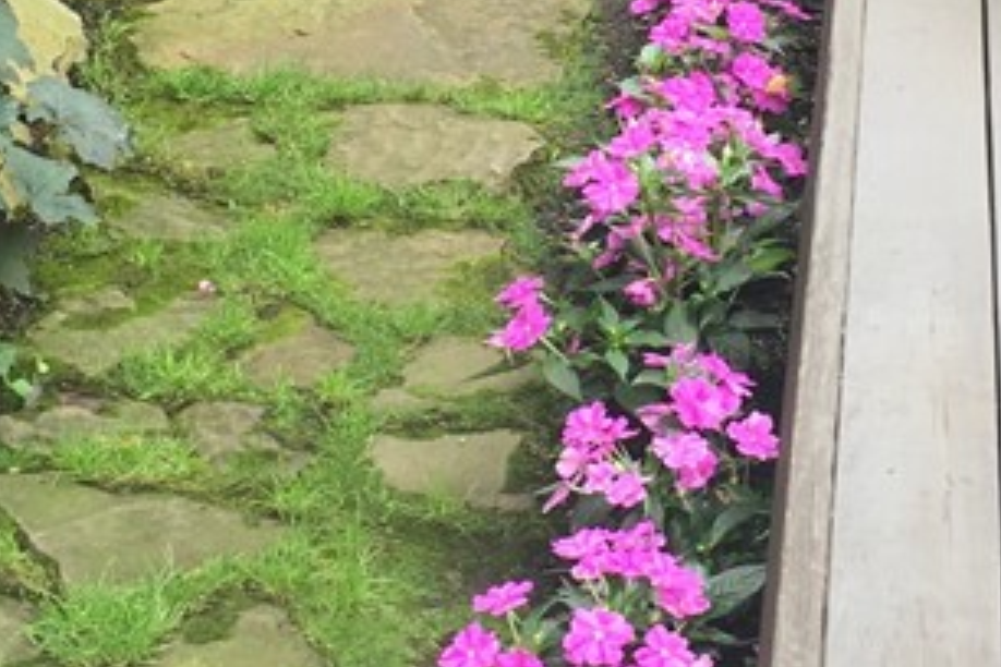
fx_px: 2808
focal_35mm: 101
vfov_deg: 13.3
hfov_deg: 20.2
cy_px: -33
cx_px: 644
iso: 32
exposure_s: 1/120
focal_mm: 4.15
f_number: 2.2
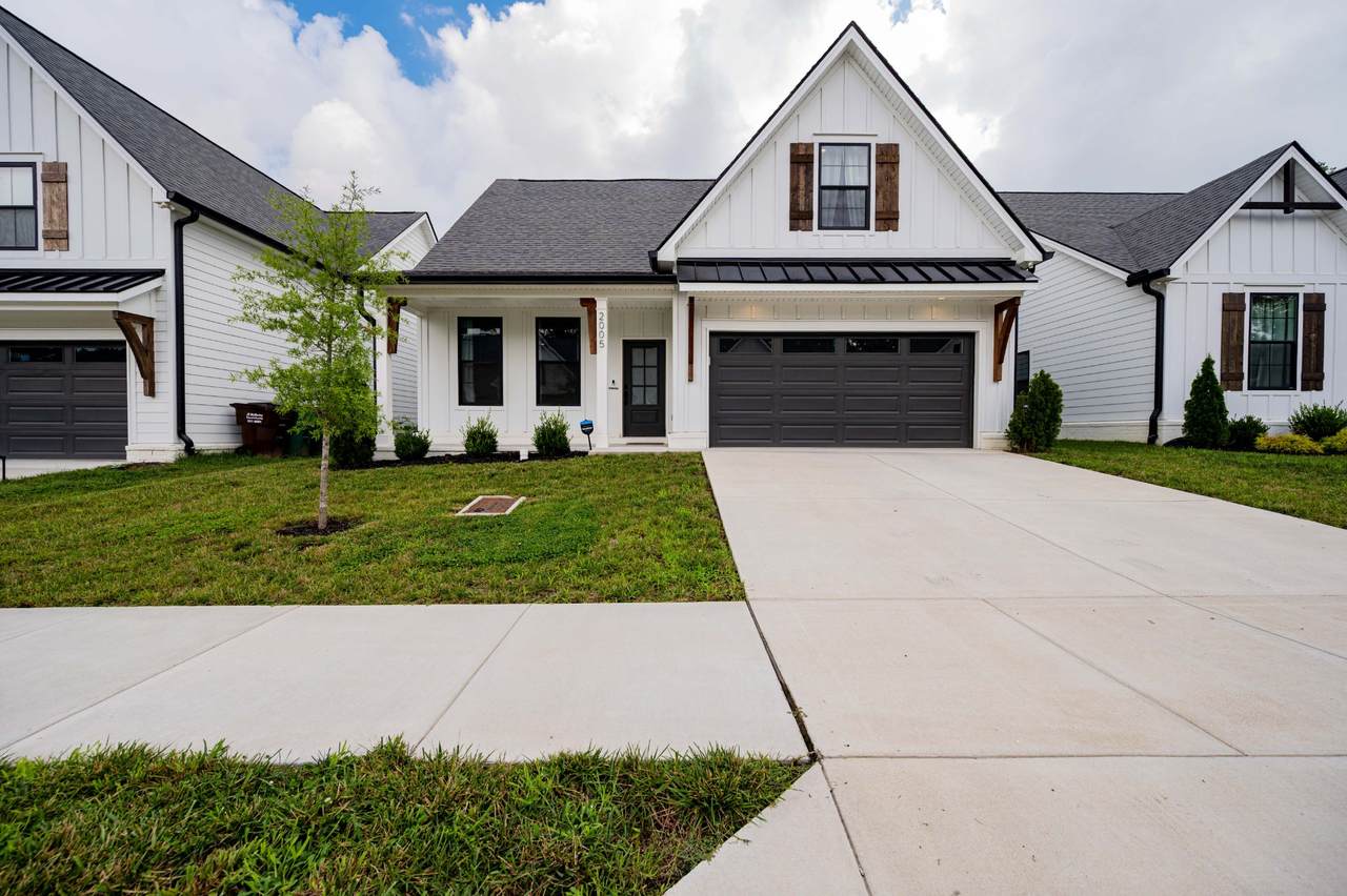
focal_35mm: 14
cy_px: 448
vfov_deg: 81.1
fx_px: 524
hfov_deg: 104.3
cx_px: 674
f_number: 6.3
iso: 100
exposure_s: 1/160
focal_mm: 14
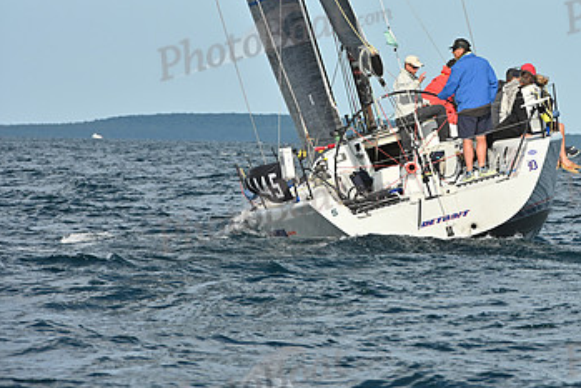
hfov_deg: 6.2
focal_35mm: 332
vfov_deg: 4.1
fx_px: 5360
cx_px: 479
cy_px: 101
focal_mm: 200
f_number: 10
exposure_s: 1/1000
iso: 320
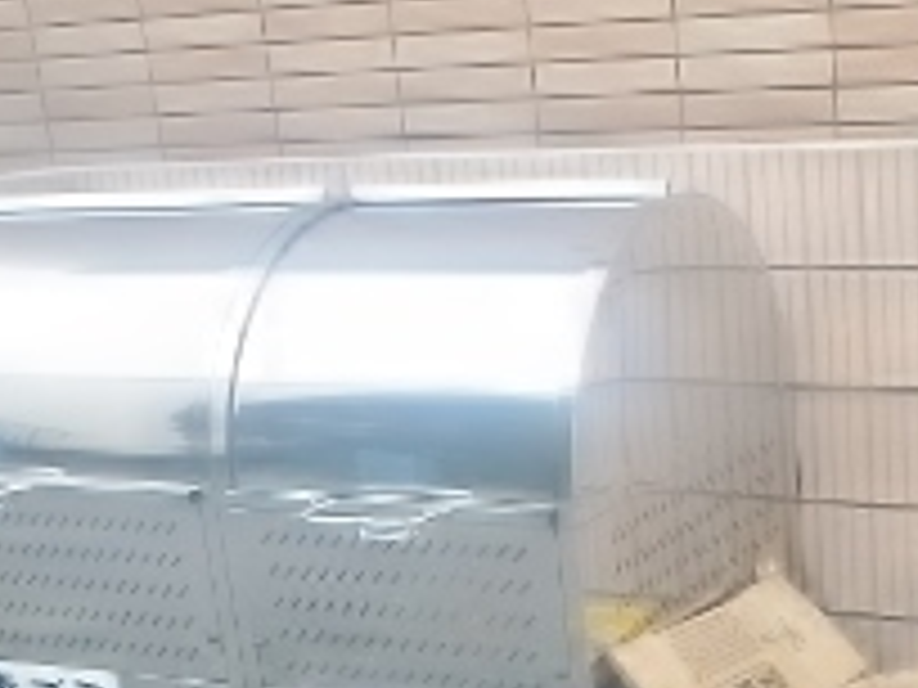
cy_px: 621
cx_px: 770
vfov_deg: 21.7
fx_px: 1750
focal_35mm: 66
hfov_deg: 28.6
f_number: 3.5
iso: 125
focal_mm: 3.7
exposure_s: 1/200
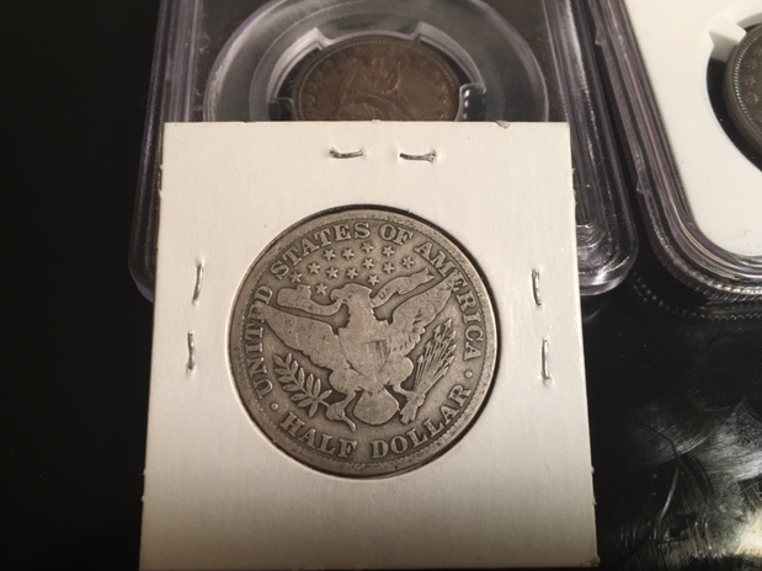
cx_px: 380
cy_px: 284
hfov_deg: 60.0
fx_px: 660
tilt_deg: -63.6
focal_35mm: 30
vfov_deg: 46.8
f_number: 2.2
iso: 32
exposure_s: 1/15
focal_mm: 4.15
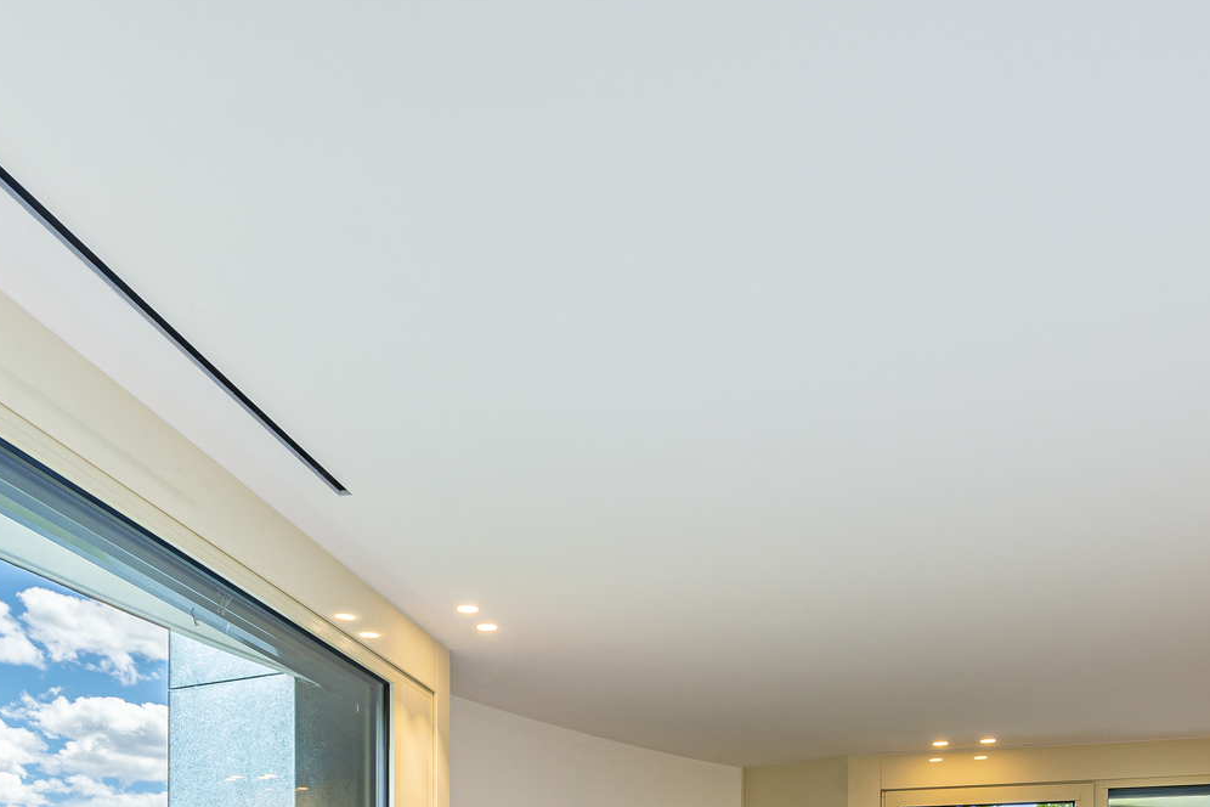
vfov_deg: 31.4
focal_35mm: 36
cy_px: 951
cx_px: 508
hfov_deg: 52.9
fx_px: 1210
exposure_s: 1/15
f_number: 8
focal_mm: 14
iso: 100
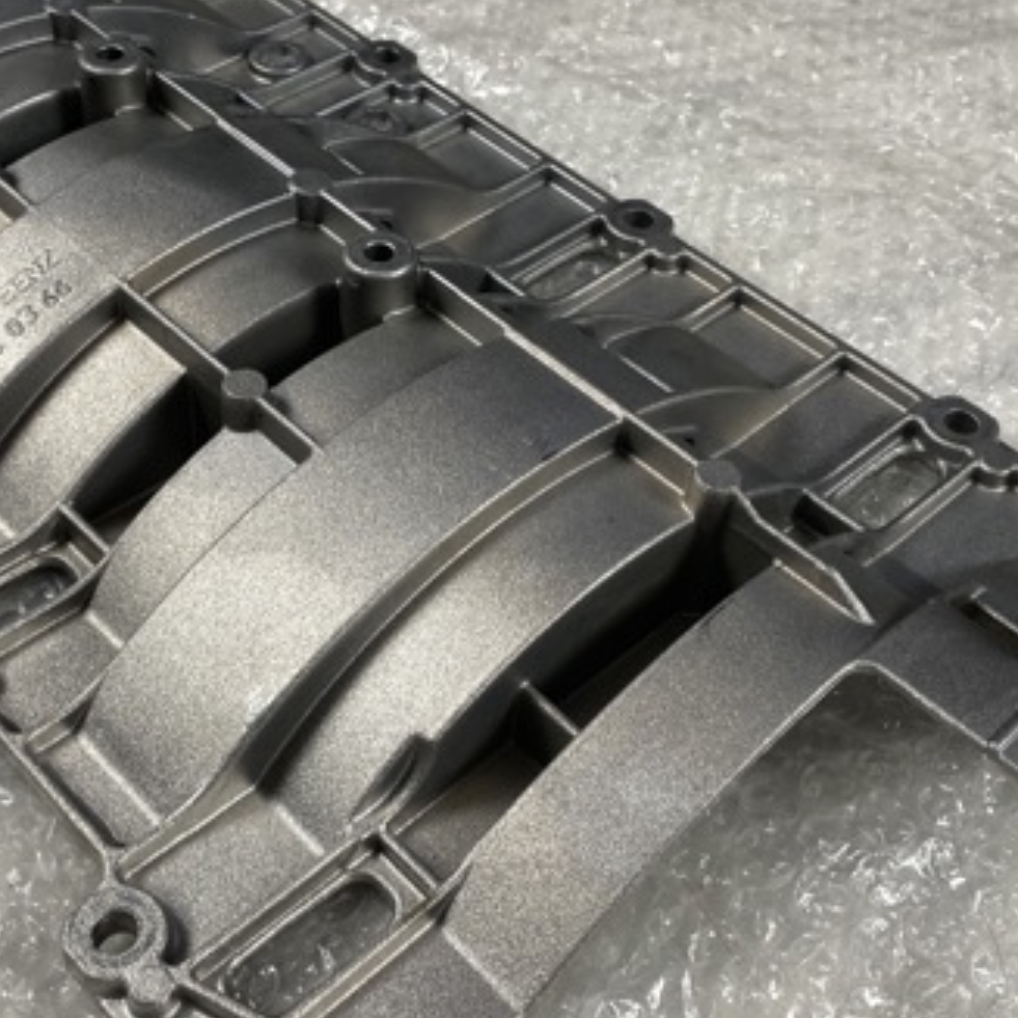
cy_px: 556
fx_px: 1497
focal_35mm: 45
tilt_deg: -50.0
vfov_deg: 37.5
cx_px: 445
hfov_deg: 37.5
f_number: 1.8
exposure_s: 1/100
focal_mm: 4.25
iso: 50
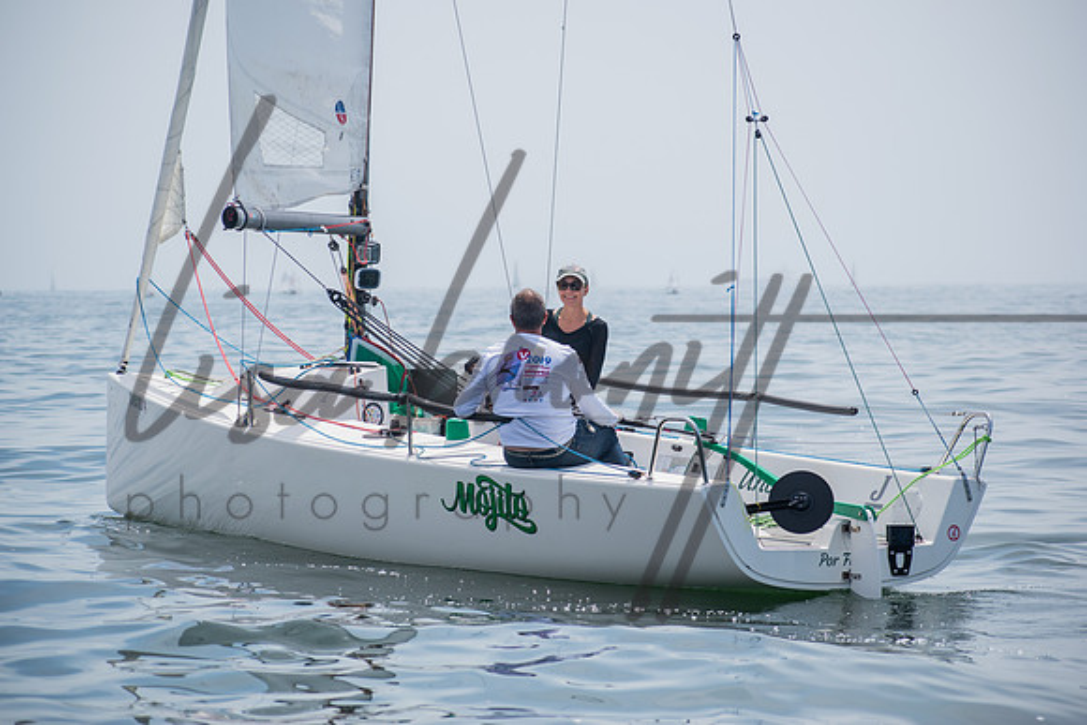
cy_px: 362
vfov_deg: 7.6
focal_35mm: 180
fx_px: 5436
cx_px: 544
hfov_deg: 11.4
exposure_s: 1/640
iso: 100
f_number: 4.8
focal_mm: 120
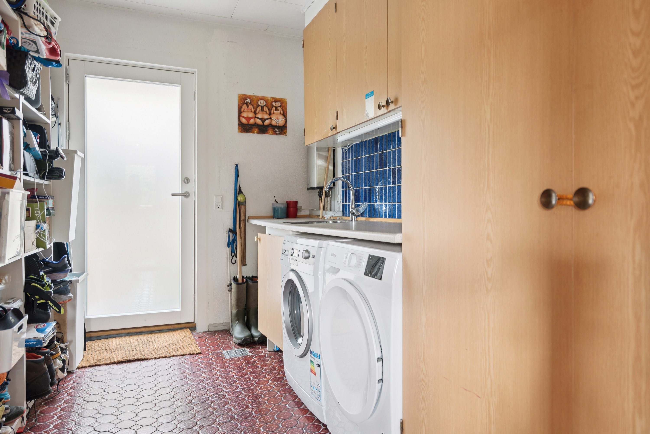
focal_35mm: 23
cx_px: 325
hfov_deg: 76.1
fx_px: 415
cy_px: 217
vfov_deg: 55.1
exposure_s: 1/10
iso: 400
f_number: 4
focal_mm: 23
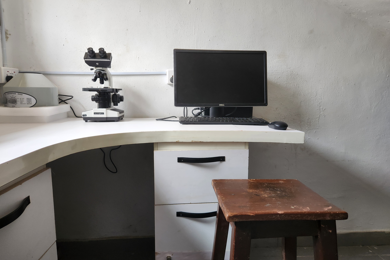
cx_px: 194
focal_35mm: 24
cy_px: 130
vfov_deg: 53.1
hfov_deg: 73.7
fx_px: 260
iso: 160
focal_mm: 5.4
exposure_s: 1/120
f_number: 1.8
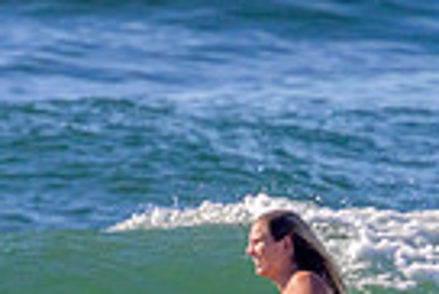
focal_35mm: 3417
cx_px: 200
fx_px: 41712
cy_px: 441
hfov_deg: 0.6
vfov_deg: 0.4
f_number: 11
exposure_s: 1/2000
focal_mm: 800
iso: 1100
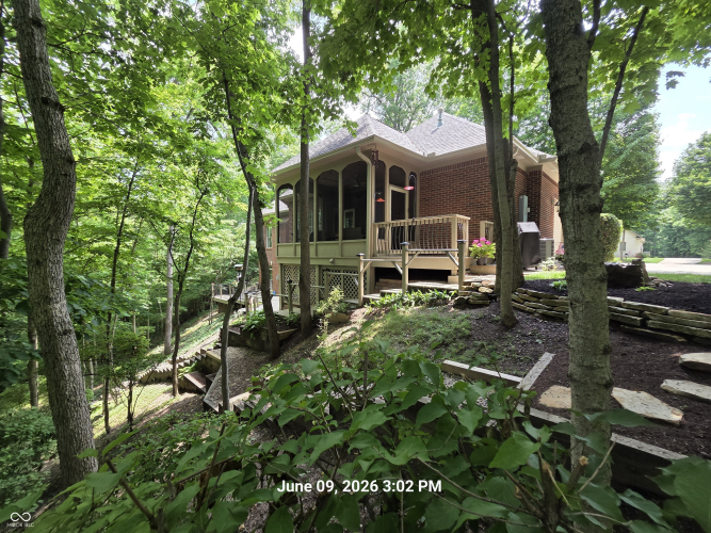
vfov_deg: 89.9
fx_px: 267
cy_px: 266
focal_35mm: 13
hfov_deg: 106.2
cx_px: 356
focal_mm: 2.2
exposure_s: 1/208
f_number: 2.2
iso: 50
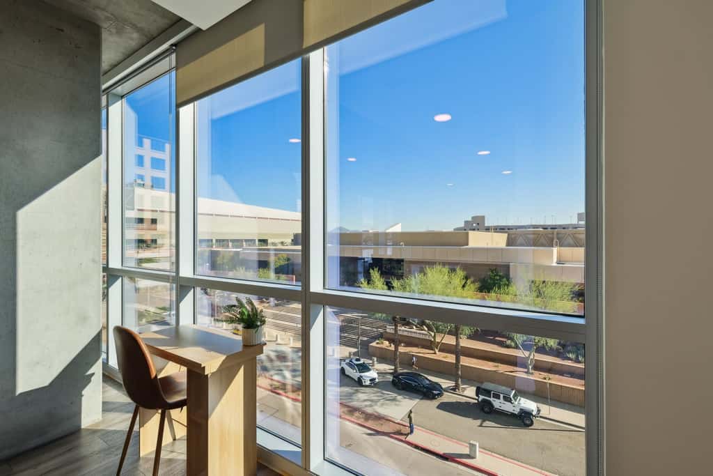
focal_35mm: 16
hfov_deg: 96.7
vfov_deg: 73.8
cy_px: 238
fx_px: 317
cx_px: 356
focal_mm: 16
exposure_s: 1/320
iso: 400
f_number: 8
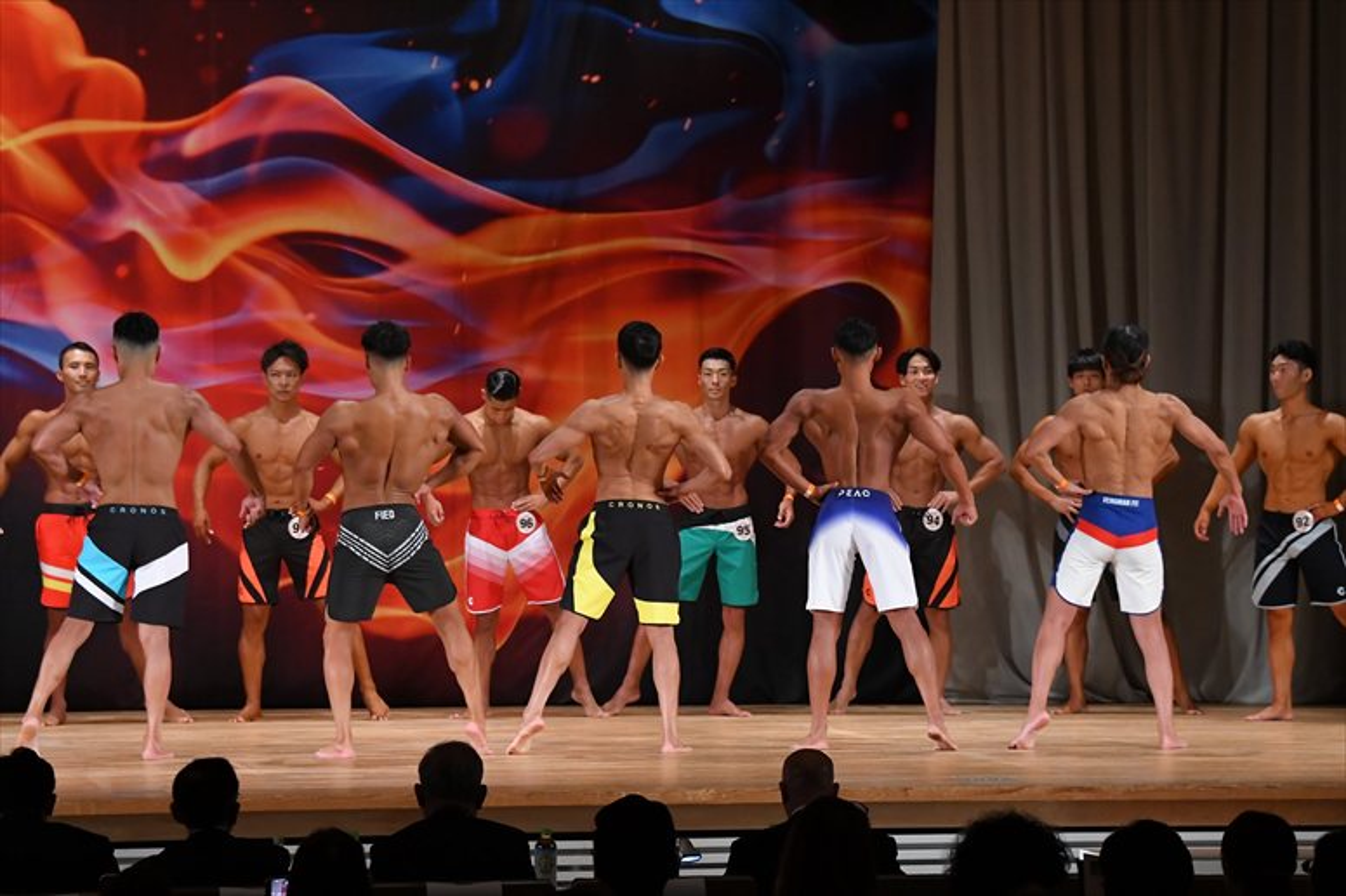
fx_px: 5045
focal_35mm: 135
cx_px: 673
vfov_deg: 10.2
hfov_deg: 15.2
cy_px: 448
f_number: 5.6
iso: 3200
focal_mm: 90
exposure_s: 1/400
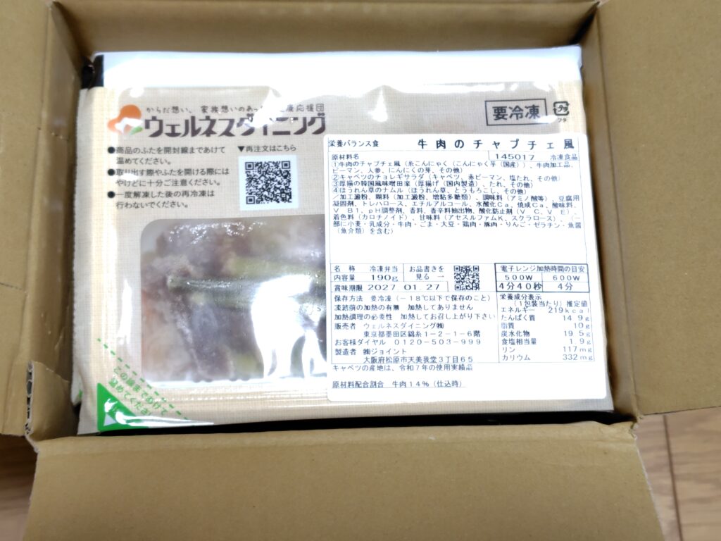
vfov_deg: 58.9
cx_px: 360
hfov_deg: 73.9
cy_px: 270
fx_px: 479
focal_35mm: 23
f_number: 1.9
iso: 498
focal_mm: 5.6
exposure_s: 1/50
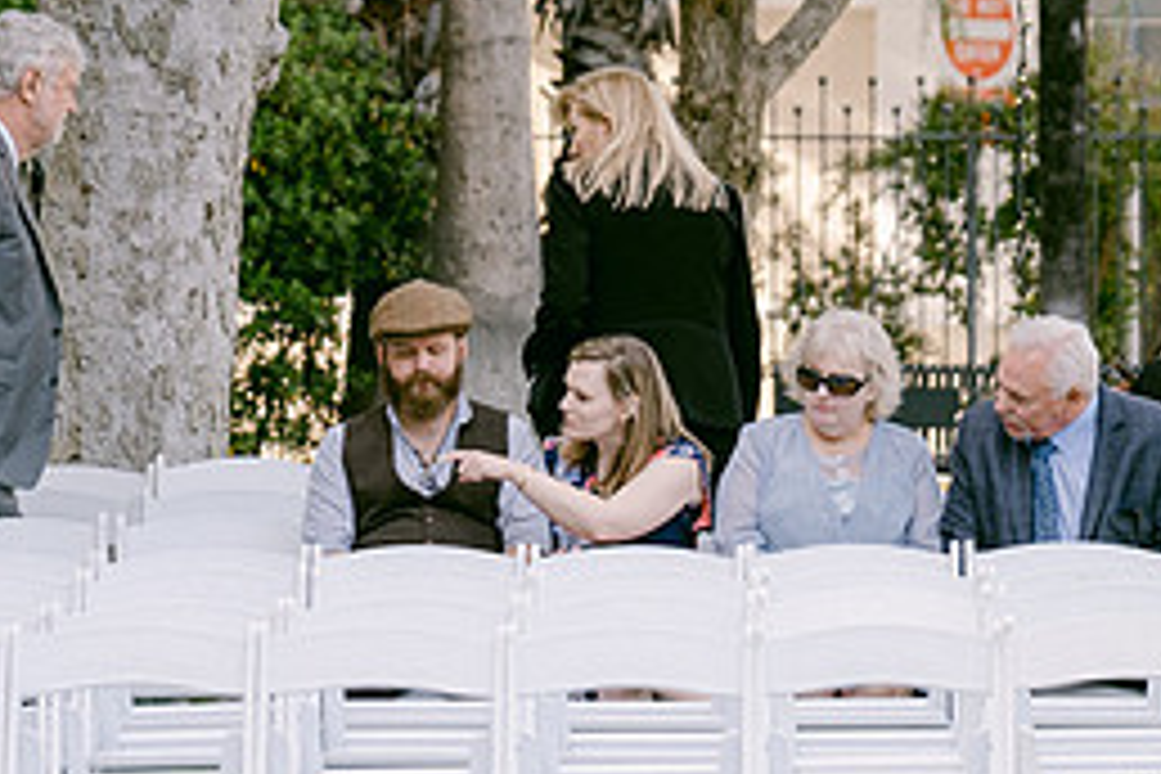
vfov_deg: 4.5
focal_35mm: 304
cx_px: 504
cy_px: 407
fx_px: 9803
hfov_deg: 6.8
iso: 160
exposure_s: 1/280
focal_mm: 87.1
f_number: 2.8
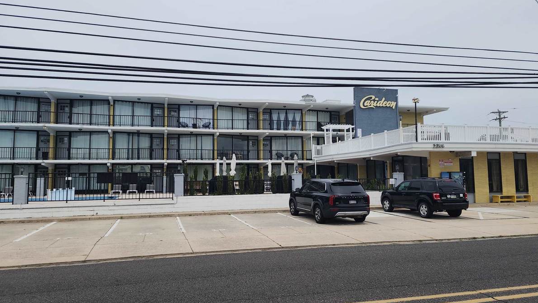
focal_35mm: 27
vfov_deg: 42.9
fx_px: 385
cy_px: 152
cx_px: 268
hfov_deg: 69.9
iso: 12
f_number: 1.8
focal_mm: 6.4
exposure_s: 1/1614
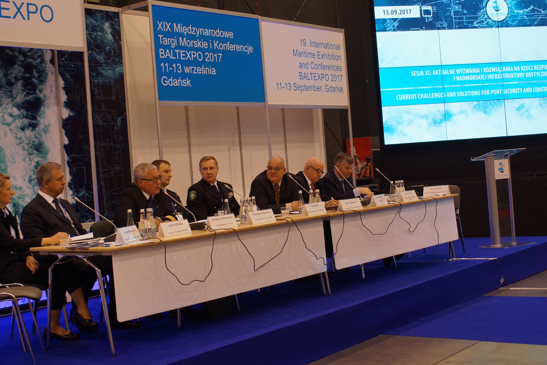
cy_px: 156
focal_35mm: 52
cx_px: 282
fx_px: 790
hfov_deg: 38.2
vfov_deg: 26.0
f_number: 5
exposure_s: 1/60
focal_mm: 28
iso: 400
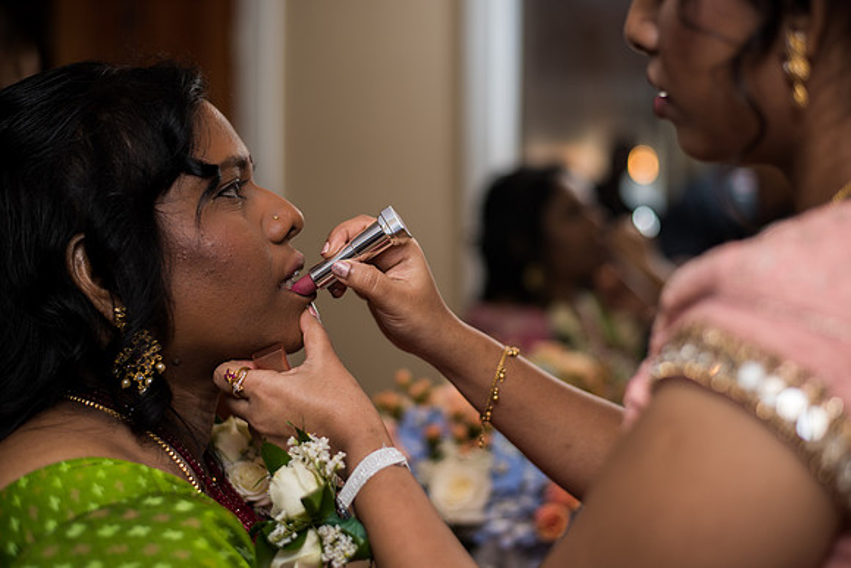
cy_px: 284
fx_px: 1294
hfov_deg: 36.4
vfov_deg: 24.8
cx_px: 426
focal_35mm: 55
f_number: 2.2
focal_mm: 50
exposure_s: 1/250
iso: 100
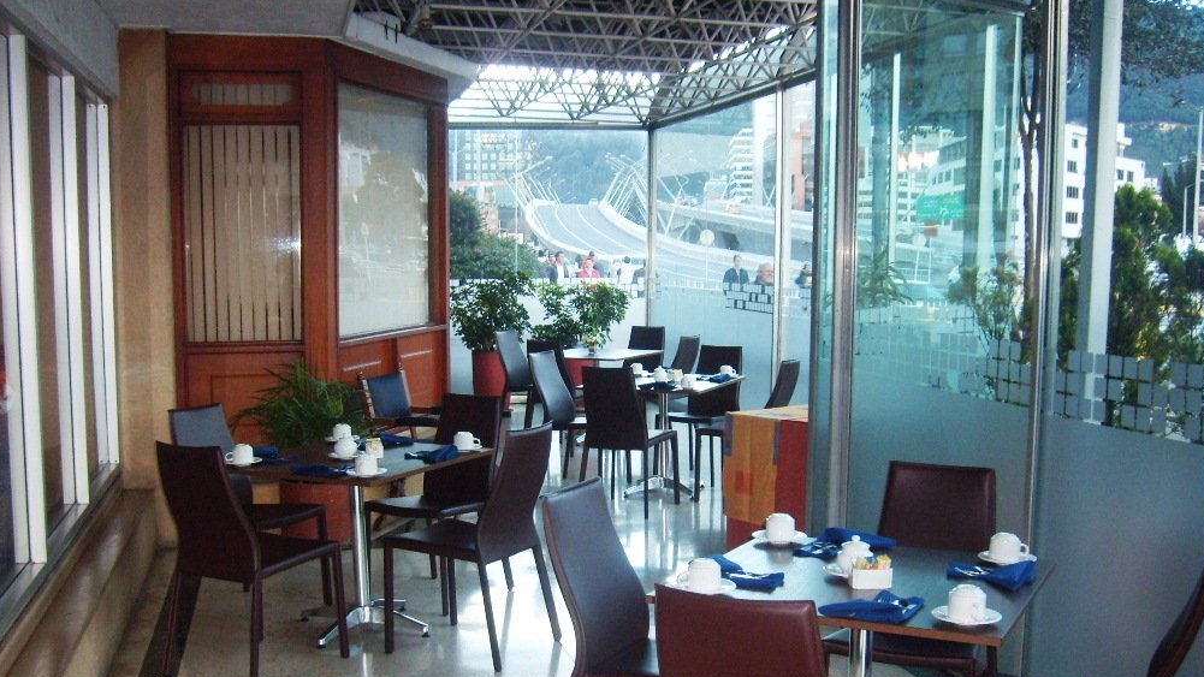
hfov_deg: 51.6
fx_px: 1245
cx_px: 597
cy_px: 402
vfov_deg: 30.4
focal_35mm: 39
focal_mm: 5.8
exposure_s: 1/45
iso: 166
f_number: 2.8
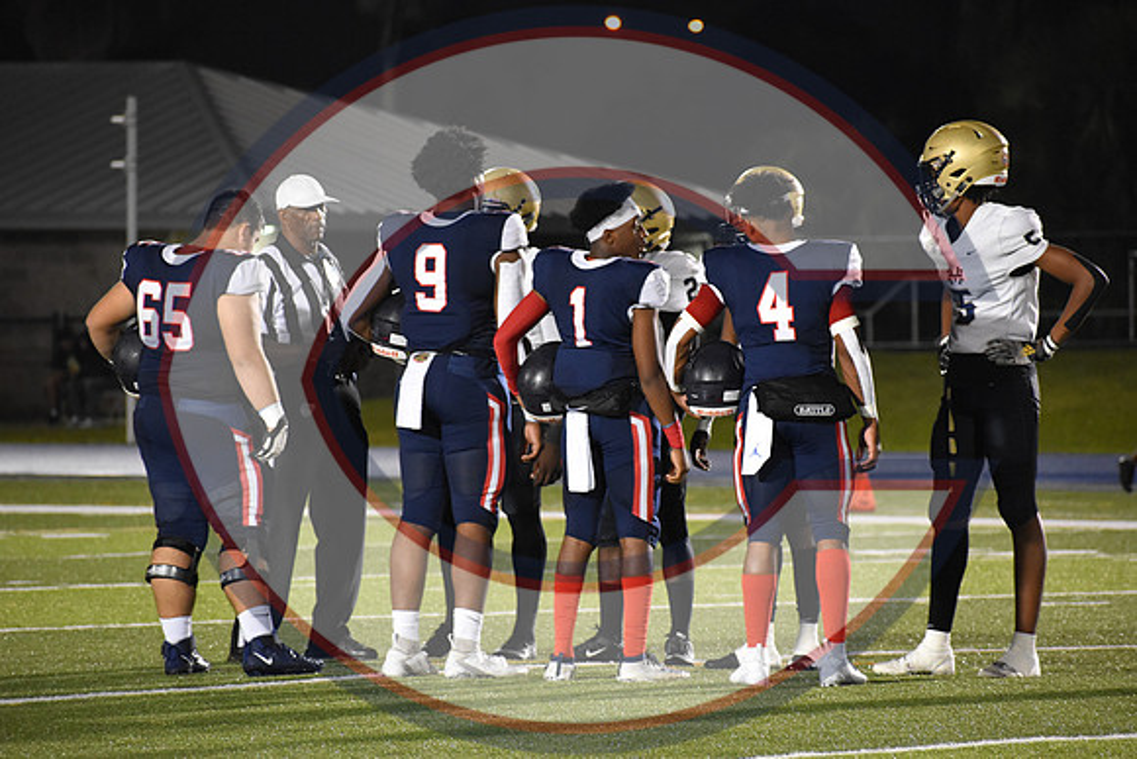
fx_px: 9477
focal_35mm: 300
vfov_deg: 4.6
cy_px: 380
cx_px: 568
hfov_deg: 6.9
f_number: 5.3
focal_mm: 200
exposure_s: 1/200
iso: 3200
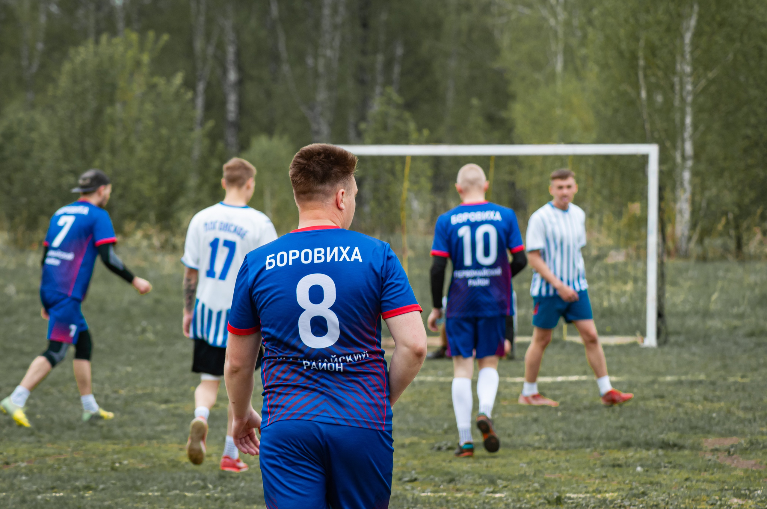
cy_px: 254
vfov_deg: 6.4
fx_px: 4571
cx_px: 384
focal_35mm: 215
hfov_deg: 9.6
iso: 200
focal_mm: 135
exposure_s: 1/400
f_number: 5.6
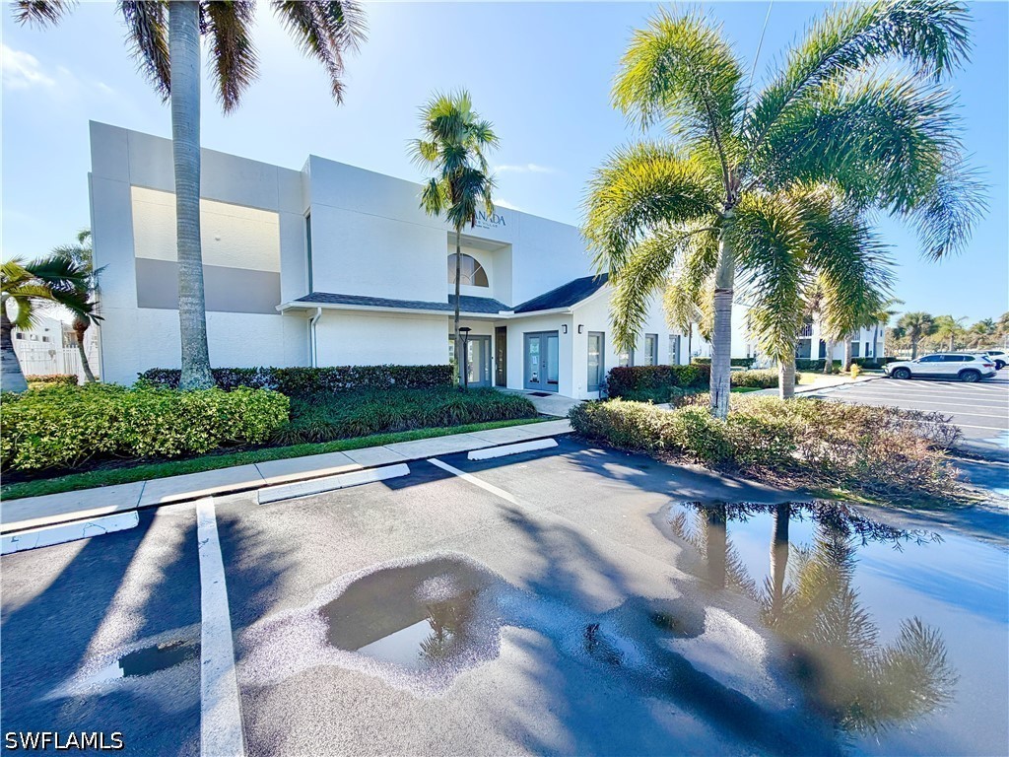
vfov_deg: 85.7
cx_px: 504
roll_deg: +3.0
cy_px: 378
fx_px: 408
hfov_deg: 102.1
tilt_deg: -3.0
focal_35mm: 14
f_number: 2.2
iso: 40
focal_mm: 2.22
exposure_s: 1/770
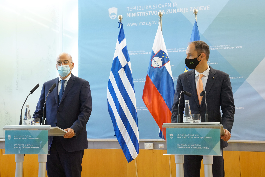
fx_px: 383
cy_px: 92
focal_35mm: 52
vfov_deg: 26.0
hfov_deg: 38.2
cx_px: 129
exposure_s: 1/160
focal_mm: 50
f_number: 5
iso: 3200
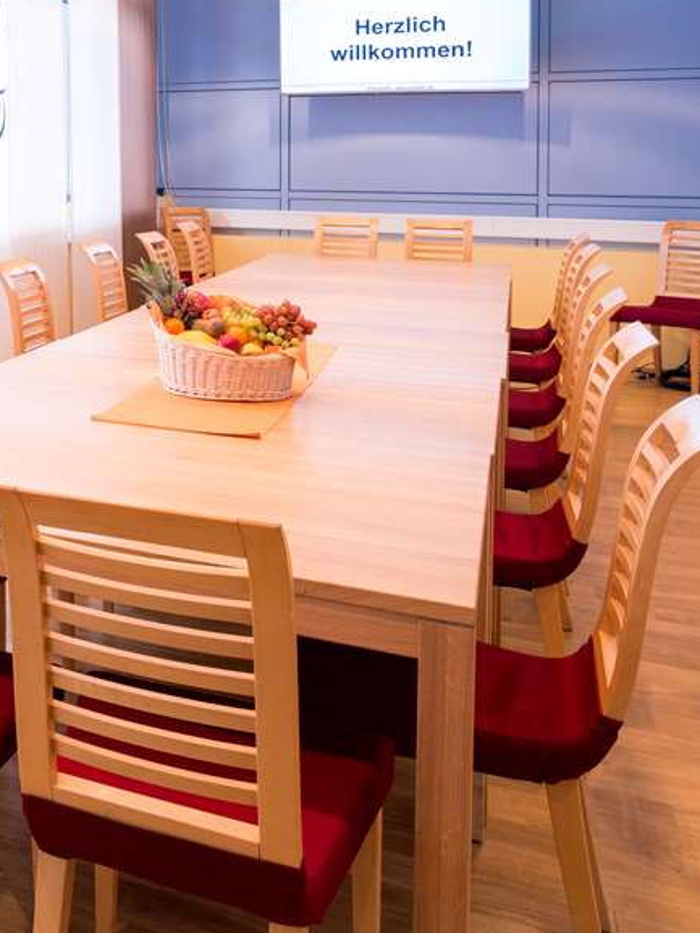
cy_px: 148
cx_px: -189
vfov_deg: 43.9
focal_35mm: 40
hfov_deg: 29.6
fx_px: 1078
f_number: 10
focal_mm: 16
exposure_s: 1/1.25
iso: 100
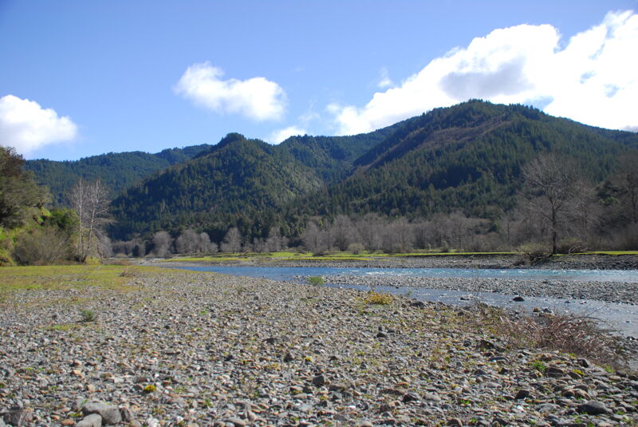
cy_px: 214
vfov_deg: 40.0
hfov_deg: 57.2
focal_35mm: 33
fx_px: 585
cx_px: 319
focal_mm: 22
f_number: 3.8
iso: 160
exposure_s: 1/1000
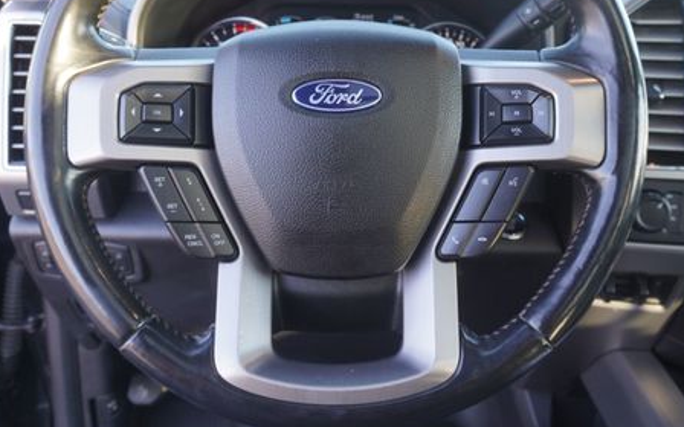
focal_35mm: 35
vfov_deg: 35.8
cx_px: 356
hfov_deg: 55.3
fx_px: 652
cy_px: 133
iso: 200
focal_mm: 16
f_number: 4
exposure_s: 1/60
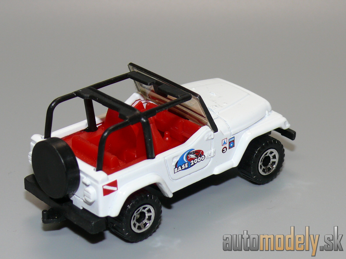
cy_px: 130
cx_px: 173
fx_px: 1080
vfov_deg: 13.7
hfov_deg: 18.2
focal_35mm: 108
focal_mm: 13.8
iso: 100
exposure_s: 1/30
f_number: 4
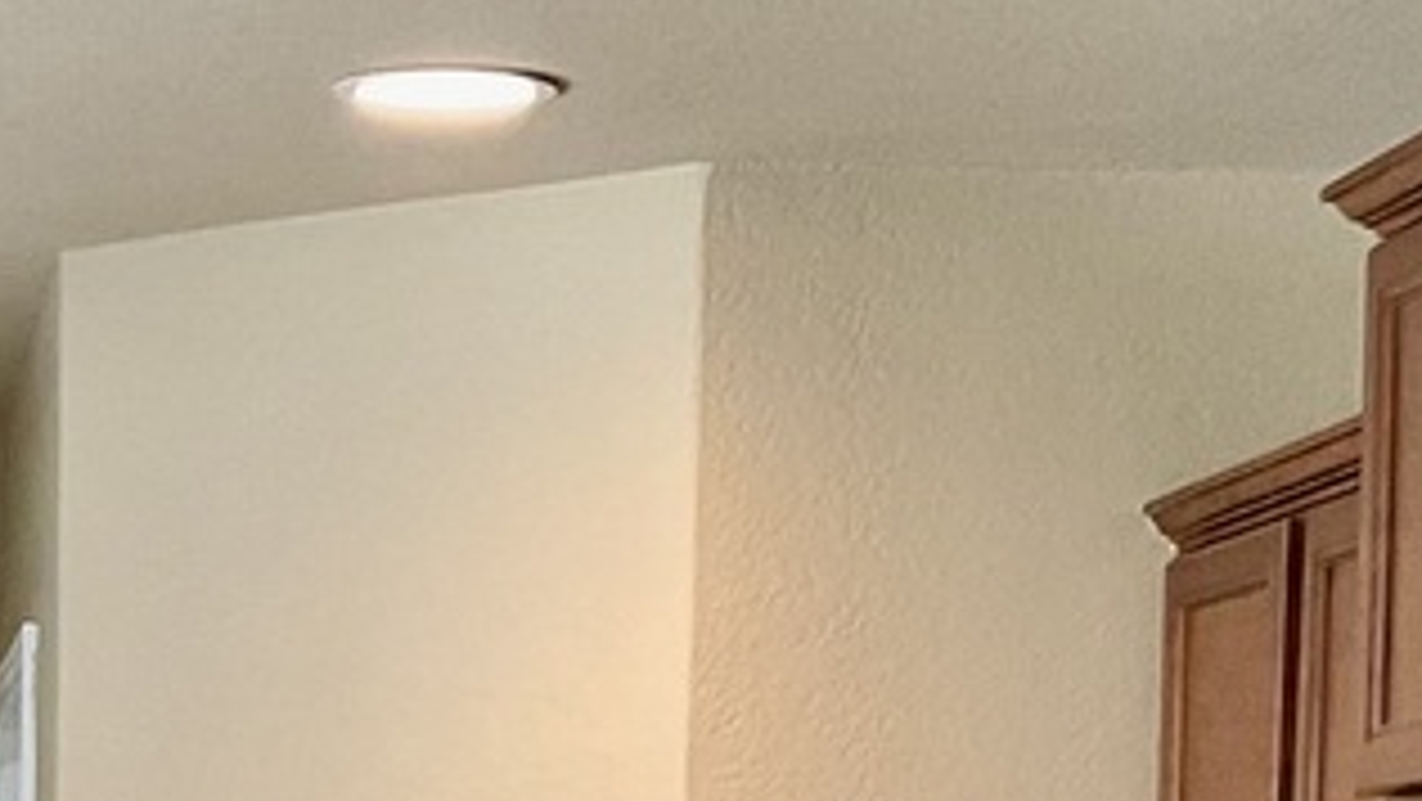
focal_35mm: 144
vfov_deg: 8.2
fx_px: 5431
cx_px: -225
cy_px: 1278
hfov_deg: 14.5
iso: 80
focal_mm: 3
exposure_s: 1/60
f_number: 1.8
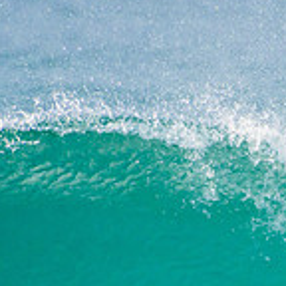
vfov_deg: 0.5
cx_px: 445
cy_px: 323
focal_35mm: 3429
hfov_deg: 0.5
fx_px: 32052
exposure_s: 1/2000
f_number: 11
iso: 1600
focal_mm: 1000
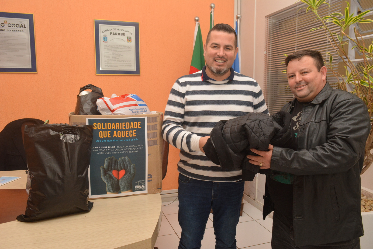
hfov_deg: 67.4
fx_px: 280
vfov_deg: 47.9
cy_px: 124
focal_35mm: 27
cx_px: 186
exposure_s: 1/125
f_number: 9
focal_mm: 18
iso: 800
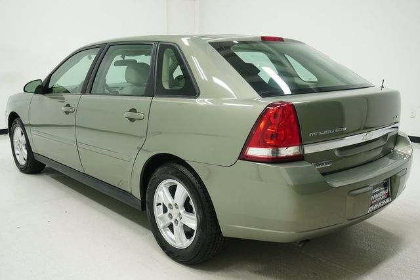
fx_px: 397
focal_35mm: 34
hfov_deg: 55.8
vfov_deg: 38.9
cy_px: 140
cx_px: 210
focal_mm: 23
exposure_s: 1/200
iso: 800
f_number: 5.6
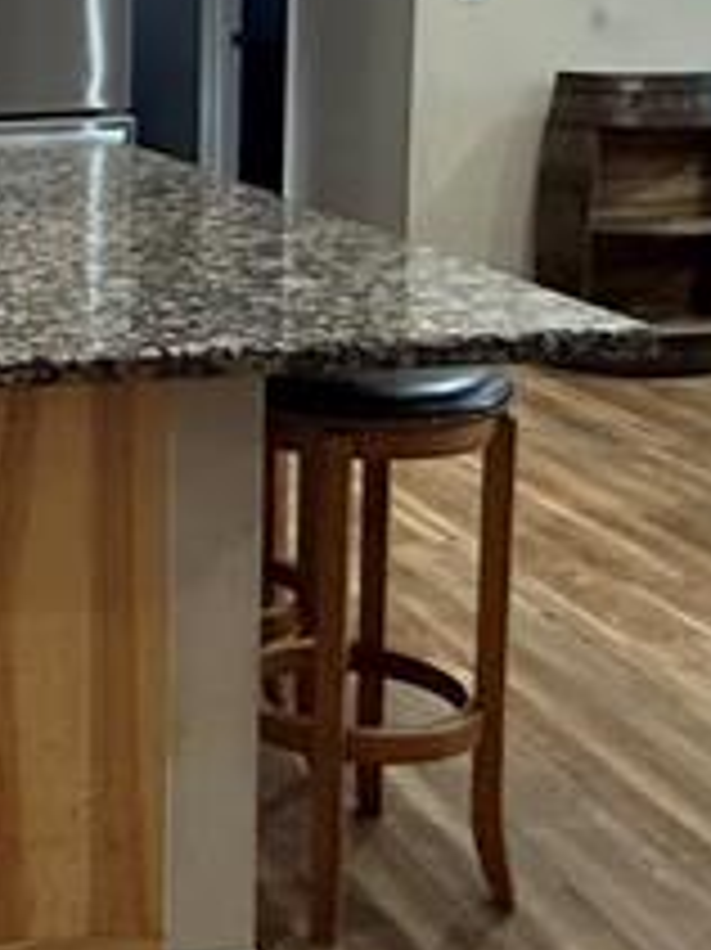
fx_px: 1864
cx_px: -252
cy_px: 288
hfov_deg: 19.6
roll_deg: +1.7
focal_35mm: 68
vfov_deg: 28.3
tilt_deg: -9.3
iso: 800
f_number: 2.2
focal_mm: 2.22
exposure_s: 1/60
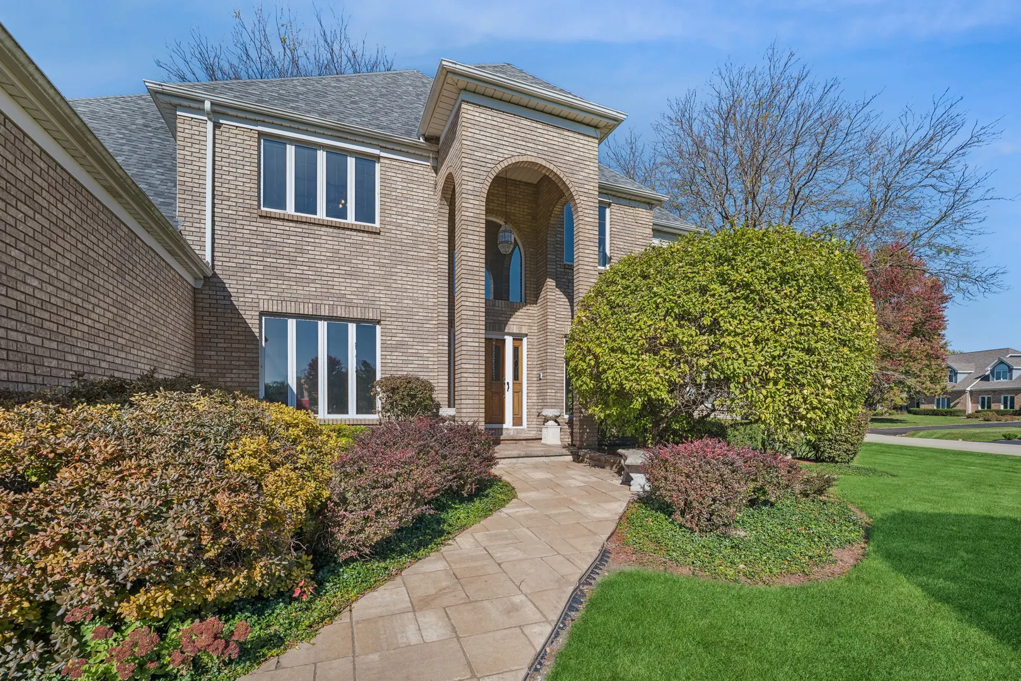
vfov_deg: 81.2
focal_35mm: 14
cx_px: 510
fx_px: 397
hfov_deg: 104.3
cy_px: 340
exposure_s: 1/320
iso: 640
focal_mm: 14
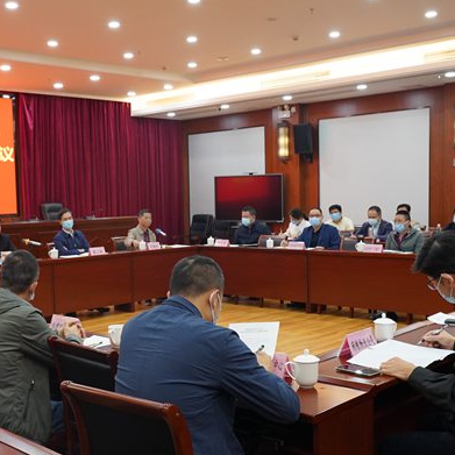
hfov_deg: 35.8
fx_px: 699
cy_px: 271
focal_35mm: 47
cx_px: 166
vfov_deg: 35.9
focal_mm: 24
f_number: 5.6
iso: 3200
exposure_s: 1/80
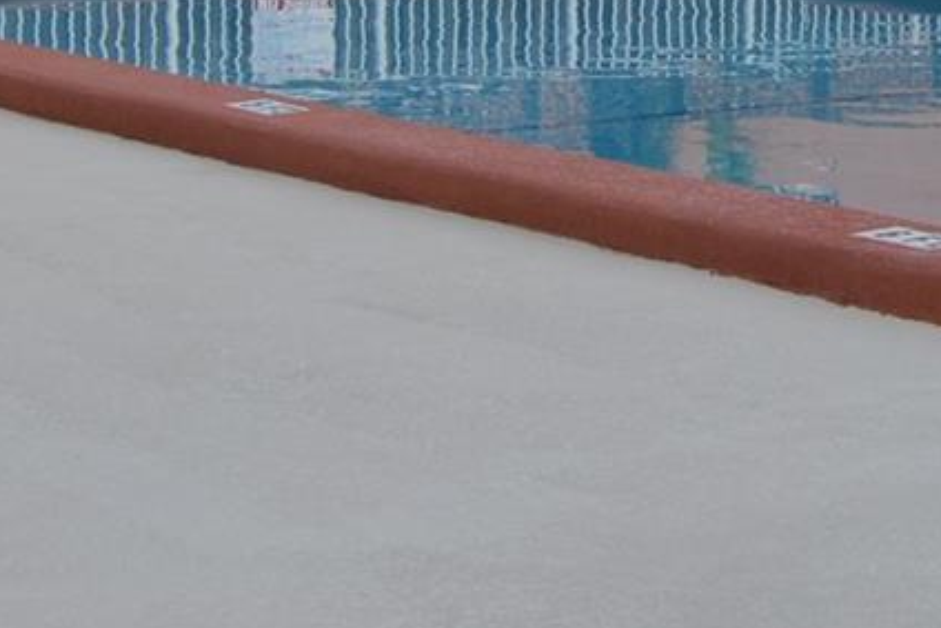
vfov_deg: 9.9
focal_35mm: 136
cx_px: 985
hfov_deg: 14.8
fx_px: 3556
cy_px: -211
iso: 200
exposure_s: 1/125
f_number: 5.6
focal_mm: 24
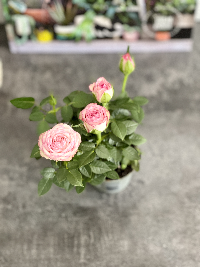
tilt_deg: -57.5
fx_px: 493
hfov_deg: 22.9
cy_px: 134
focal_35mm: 64
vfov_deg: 30.3
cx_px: 100
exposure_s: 1/20
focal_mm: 7.5
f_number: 2.2
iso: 320
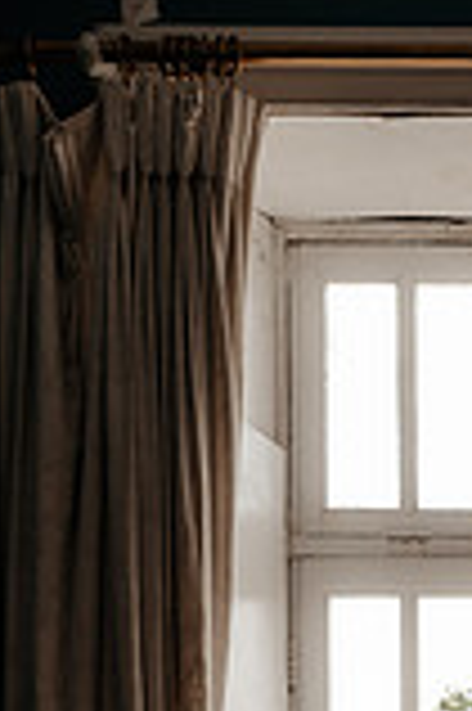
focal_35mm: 100
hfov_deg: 13.1
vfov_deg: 18.5
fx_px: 1971
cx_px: 638
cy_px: 1004
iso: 320
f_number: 5
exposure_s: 1/160
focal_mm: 35
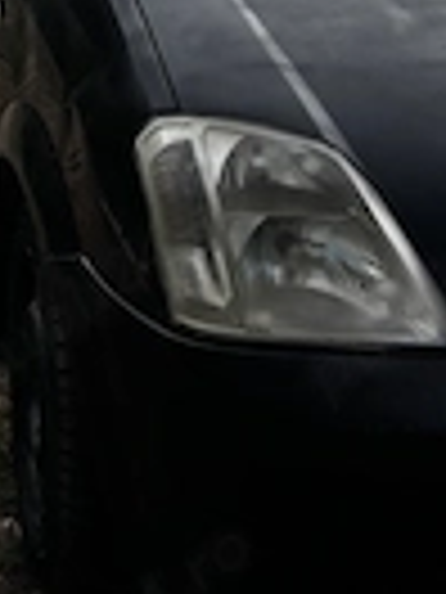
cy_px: -9
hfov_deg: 18.7
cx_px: 194
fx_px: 1357
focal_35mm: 79
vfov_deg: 23.6
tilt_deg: -12.2
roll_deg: -1.0
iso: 50
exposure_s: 1/2933
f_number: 1.6
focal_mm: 5.96
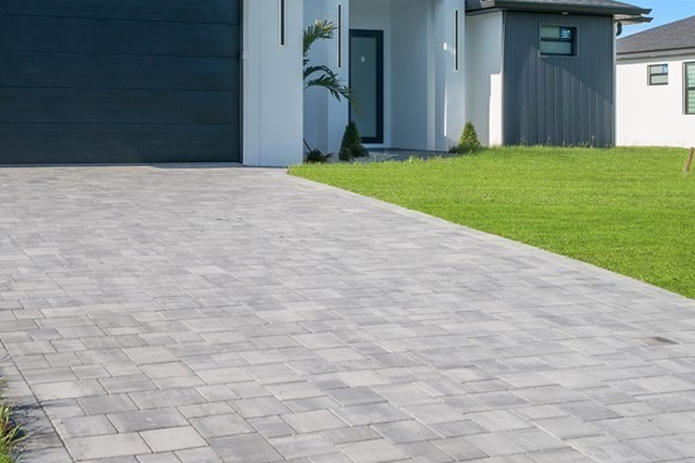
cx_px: 293
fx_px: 1139
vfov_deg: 22.7
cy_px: 105
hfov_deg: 33.9
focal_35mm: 59
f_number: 8
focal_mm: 20
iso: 100
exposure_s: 1/320
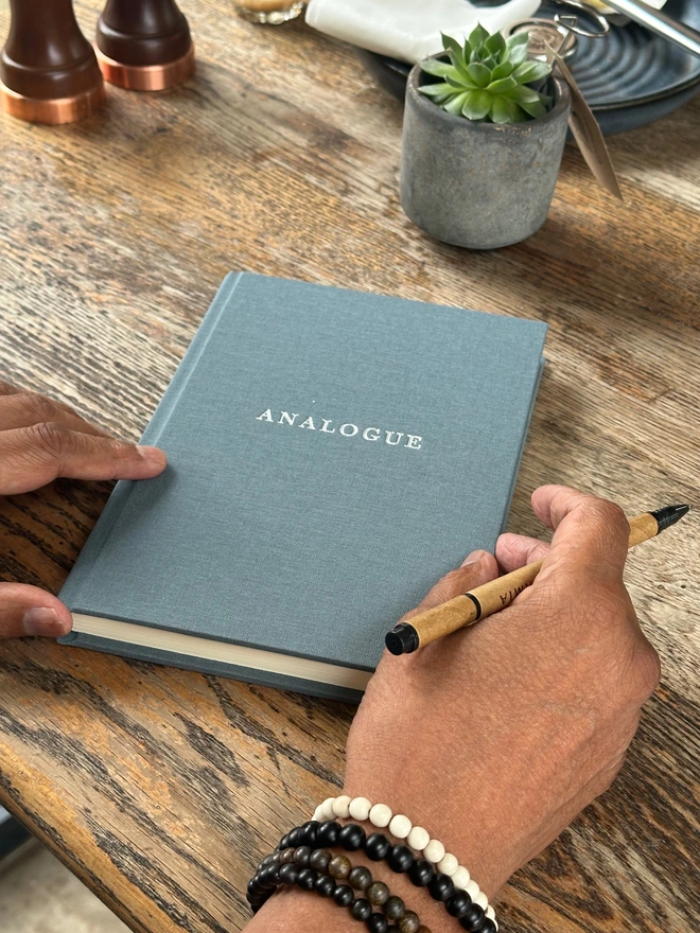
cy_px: 466
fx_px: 1294
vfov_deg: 39.7
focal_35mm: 48
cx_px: 350
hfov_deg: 30.3
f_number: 1.78
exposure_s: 1/103
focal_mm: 6.86
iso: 80
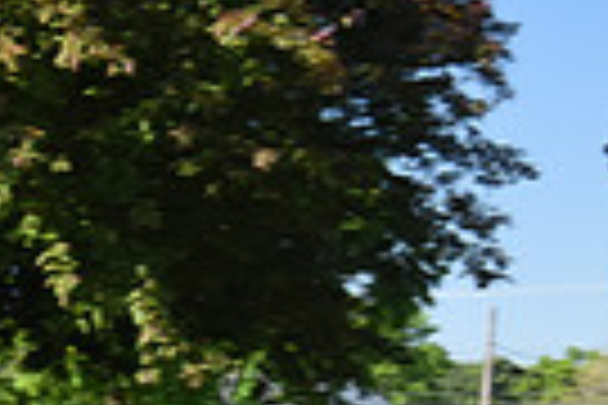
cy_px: 776
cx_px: -617
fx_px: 2941
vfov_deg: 7.6
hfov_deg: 10.8
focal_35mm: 174
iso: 400
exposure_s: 1/160
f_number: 6.3
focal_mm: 27
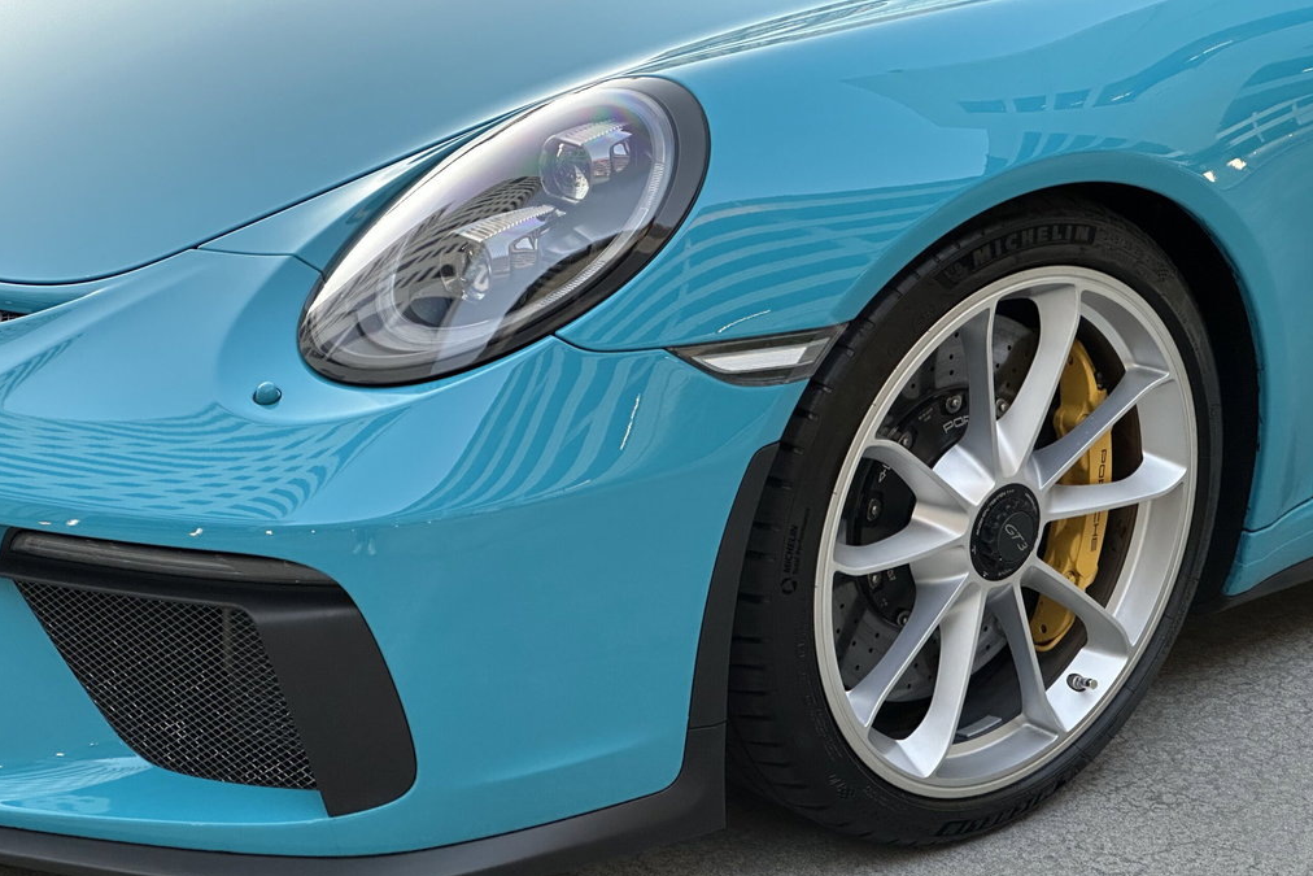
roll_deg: -1.4
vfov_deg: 16.9
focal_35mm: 81
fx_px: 2954
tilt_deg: -19.2
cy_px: 446
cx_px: 659
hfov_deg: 25.1
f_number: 2.8
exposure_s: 1/60
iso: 250
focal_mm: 9
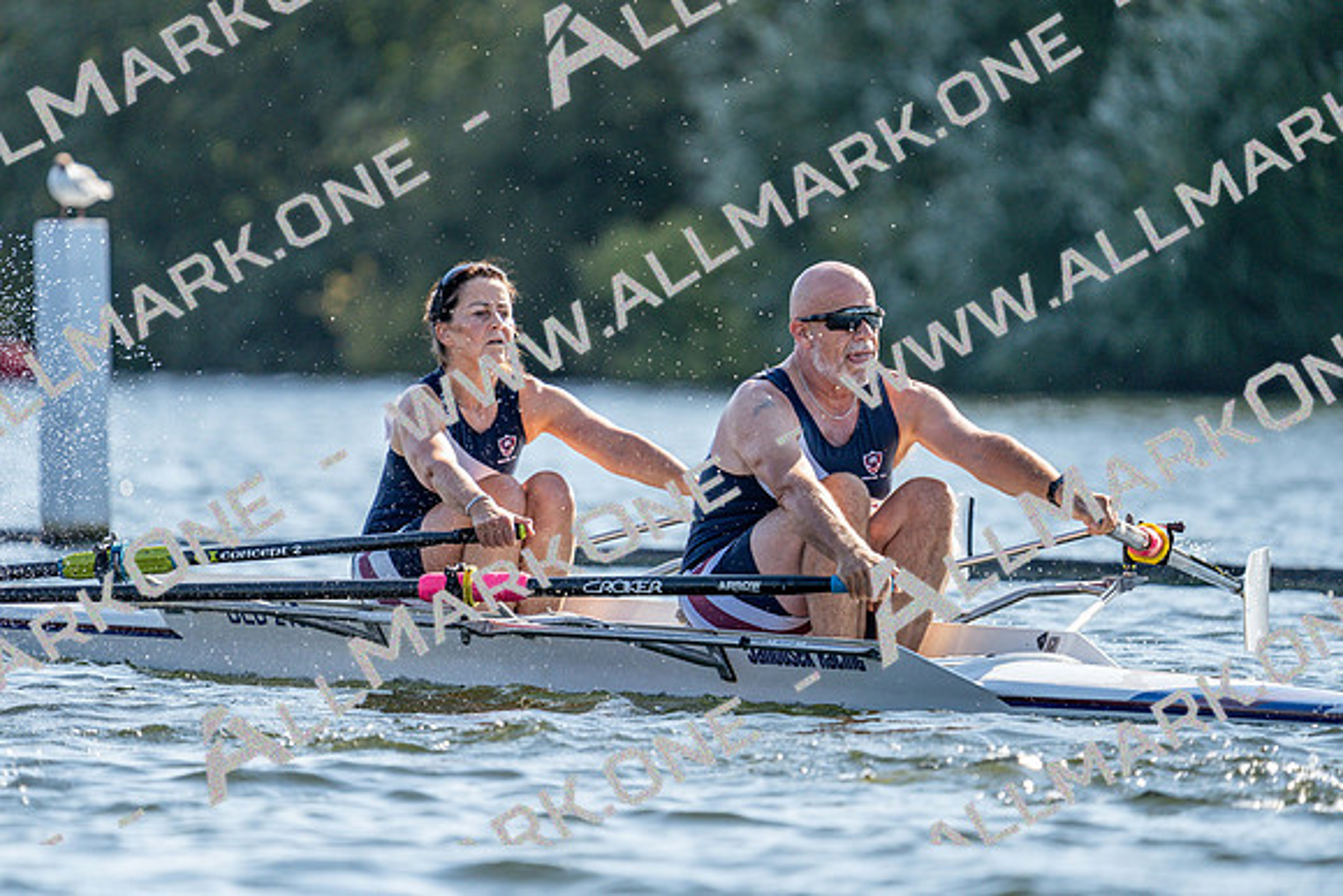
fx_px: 17015
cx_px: 672
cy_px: 448
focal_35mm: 456
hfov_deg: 4.5
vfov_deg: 3.0
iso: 500
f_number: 6.3
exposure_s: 1/1600
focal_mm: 456
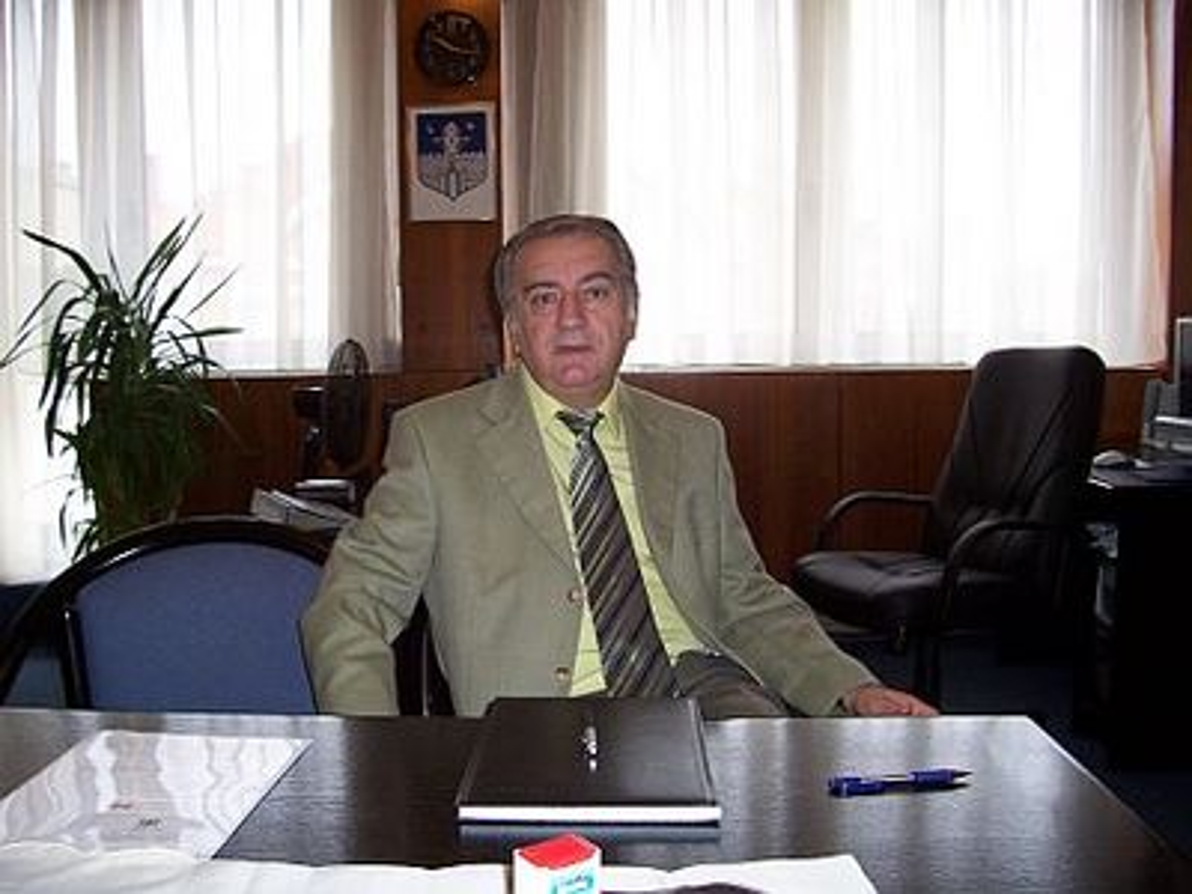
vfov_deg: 41.8
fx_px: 1171
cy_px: 447
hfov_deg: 54.0
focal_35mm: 34
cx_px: 596
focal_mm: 5.6
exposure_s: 1/60
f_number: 2.7
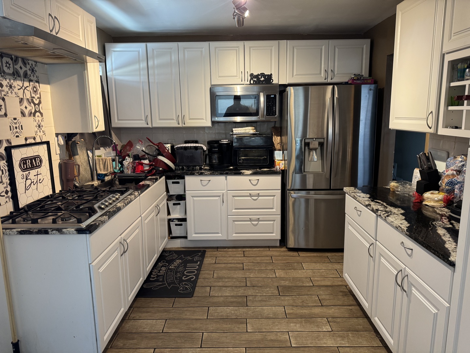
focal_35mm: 24
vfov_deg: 56.8
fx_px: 326
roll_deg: +0.4
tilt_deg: -11.2
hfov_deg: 71.6
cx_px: 235
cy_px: 176
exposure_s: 1/60
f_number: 1.78
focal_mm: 6.76
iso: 200
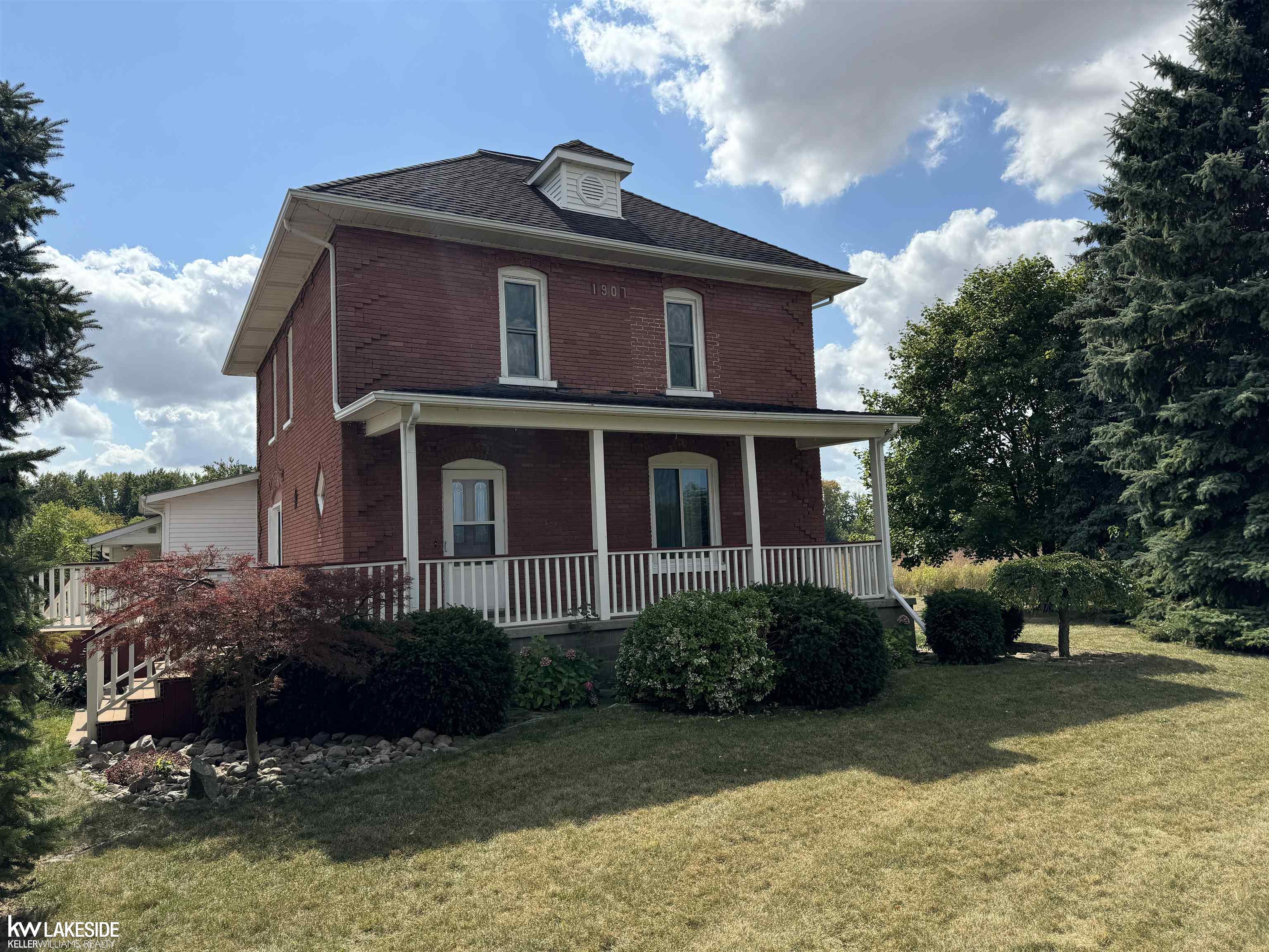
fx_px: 880
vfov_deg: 56.8
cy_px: 476
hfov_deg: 71.6
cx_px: 634
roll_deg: +2.1
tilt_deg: +5.2
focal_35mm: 24
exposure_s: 1/5814
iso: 80
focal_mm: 6.76
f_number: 1.78
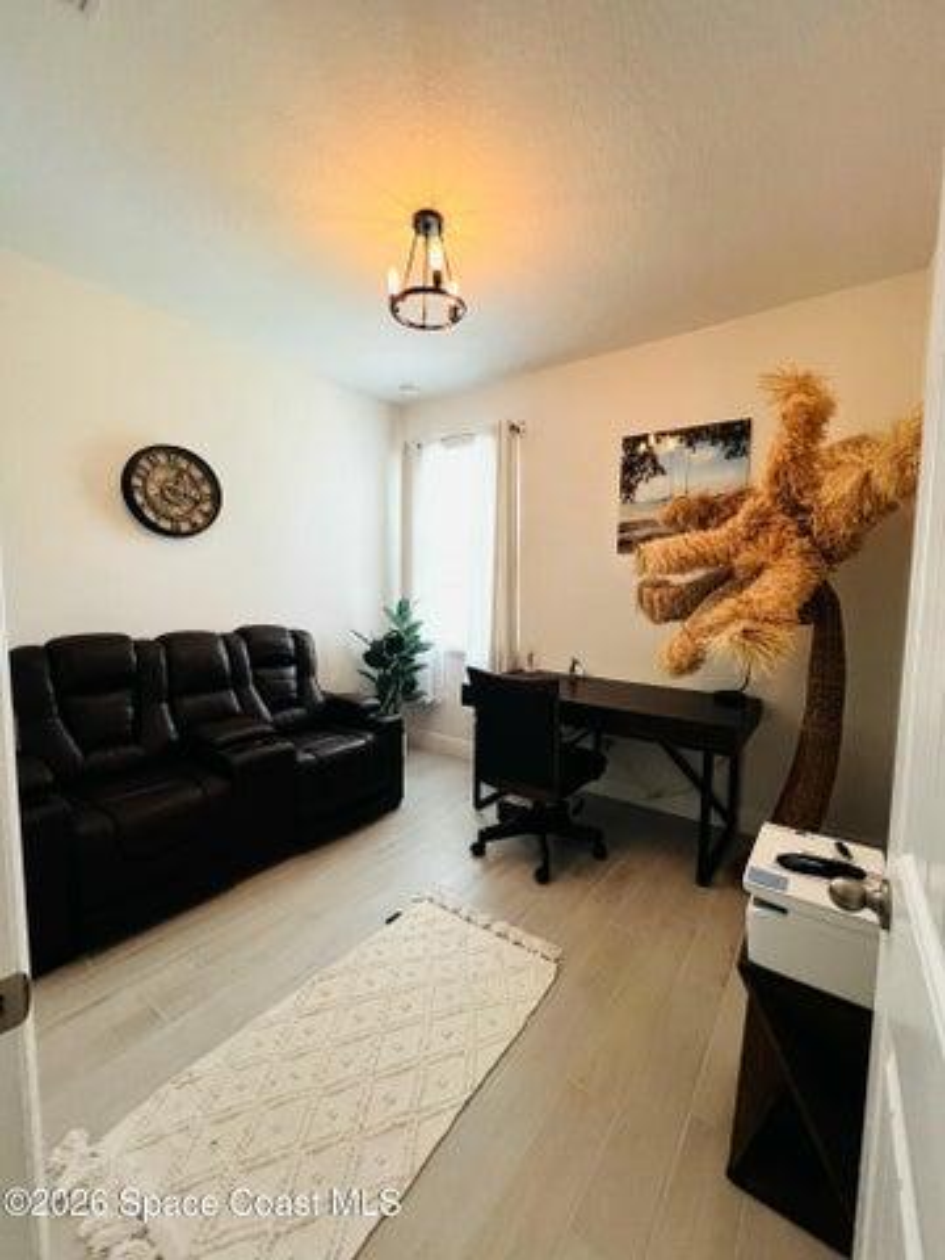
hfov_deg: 89.9
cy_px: 630
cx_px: 472
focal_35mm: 13
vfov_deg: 106.2
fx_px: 473
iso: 200
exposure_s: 1/120
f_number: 1.8
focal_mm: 1.57
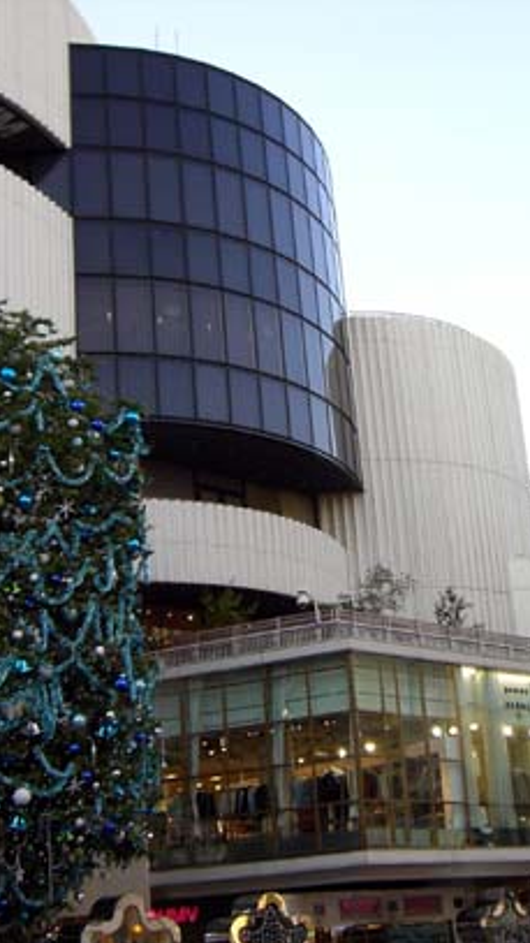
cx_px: 255
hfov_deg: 21.5
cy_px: 476
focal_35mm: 56
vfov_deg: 37.2
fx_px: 1399
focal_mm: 6.2
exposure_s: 1/125
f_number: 2.7
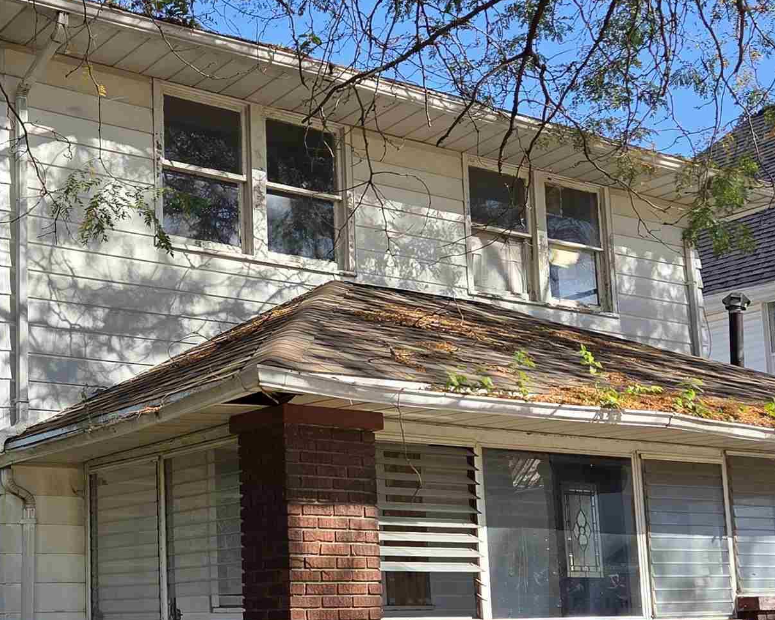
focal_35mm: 57
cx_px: 180
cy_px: 434
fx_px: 1307
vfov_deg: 26.5
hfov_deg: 32.3
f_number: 1.8
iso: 80
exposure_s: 1/1941
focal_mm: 5.4
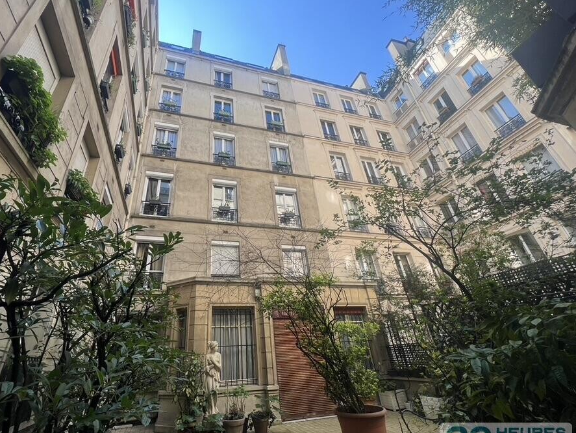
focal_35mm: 15
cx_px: 246
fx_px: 250
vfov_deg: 81.8
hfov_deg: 97.5
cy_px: 214
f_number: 1.8
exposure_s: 1/320
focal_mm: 1.57
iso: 32
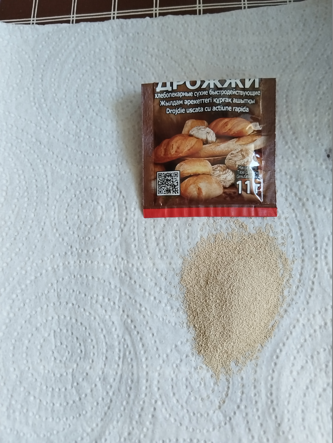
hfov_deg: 53.1
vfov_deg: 67.3
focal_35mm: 26
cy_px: 222
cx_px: 166
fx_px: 333
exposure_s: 1/100
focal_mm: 4.95
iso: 1140
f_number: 1.9
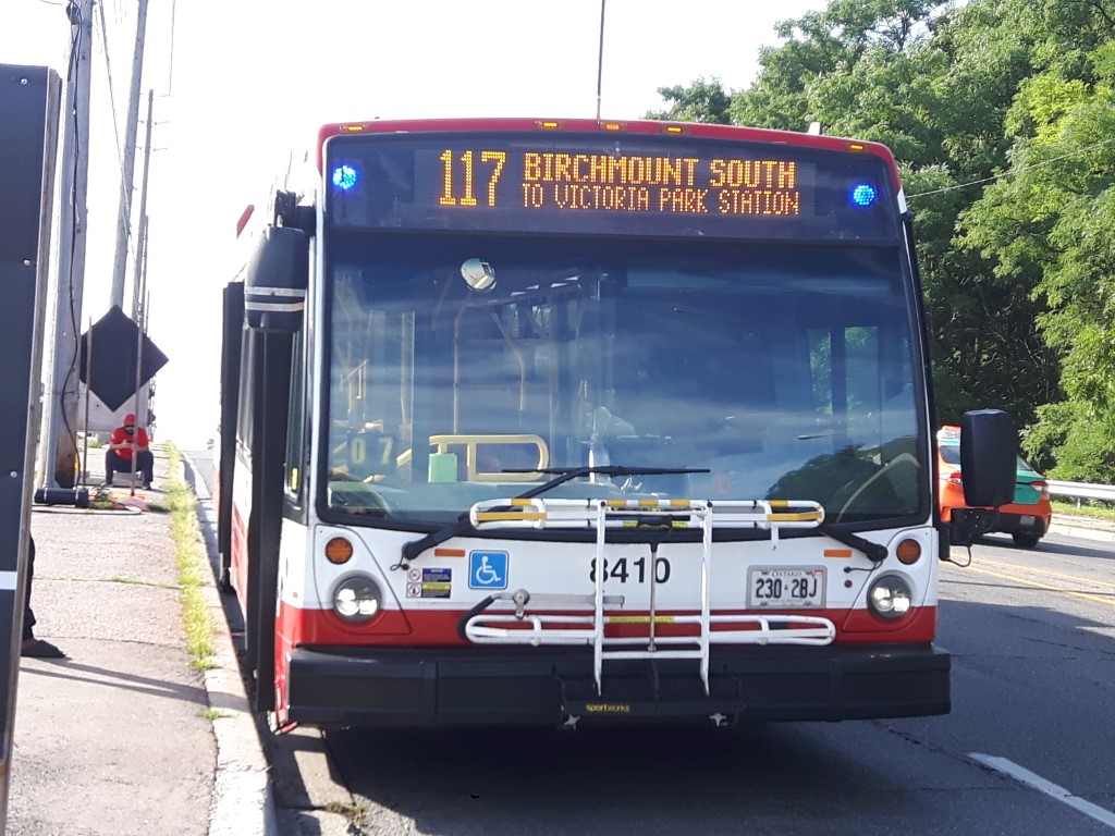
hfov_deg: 58.4
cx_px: 558
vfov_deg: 45.4
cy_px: 418
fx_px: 999
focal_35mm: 31
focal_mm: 3.7
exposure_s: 1/343
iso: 40
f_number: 1.9
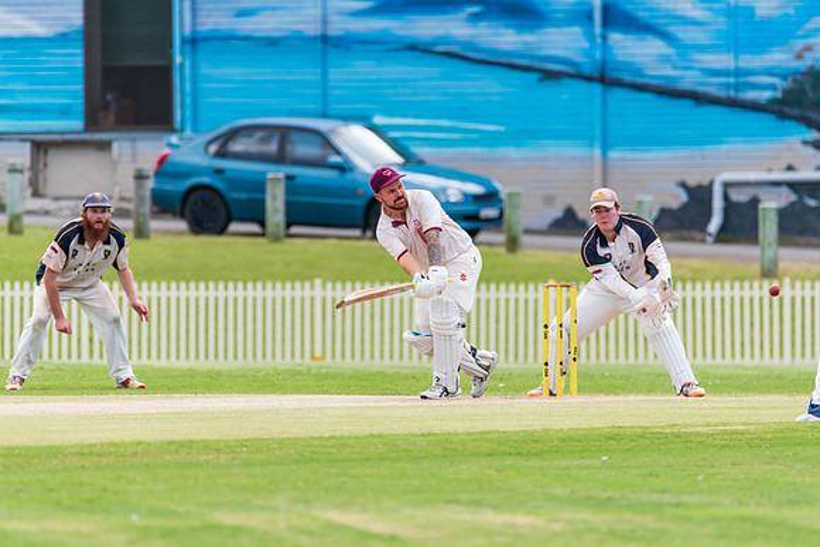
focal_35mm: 600
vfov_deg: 2.3
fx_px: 13669
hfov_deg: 3.4
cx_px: 410
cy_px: 274
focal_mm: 600
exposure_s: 1/1000
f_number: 6.3
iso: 640
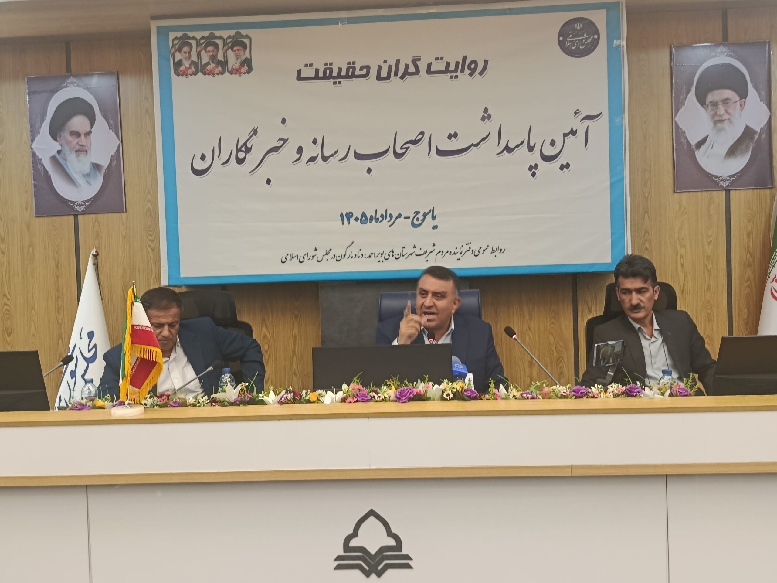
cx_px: 388
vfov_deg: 46.8
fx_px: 673
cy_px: 292
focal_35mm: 30
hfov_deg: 60.0
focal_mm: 5.24
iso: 616
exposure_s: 1/50
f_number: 1.7
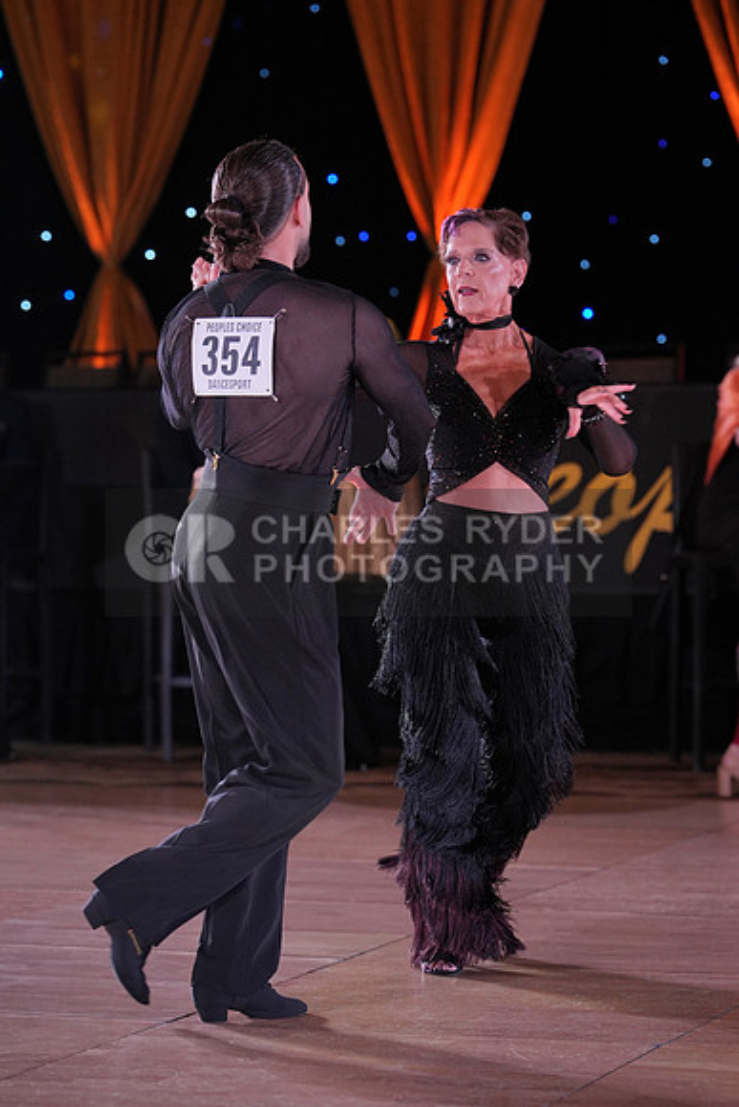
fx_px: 4062
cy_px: 554
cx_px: 370
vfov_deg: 15.5
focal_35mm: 132
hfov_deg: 10.4
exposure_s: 1/400
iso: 1600
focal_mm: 132
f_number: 4
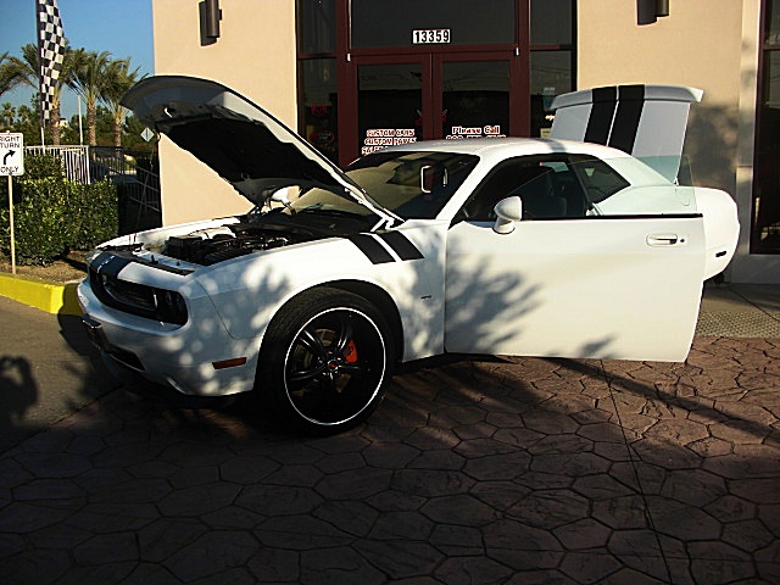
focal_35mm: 36
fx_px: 811
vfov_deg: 39.7
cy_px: 292
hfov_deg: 51.4
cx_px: 390
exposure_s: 1/160
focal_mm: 6.3
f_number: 7.9
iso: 50
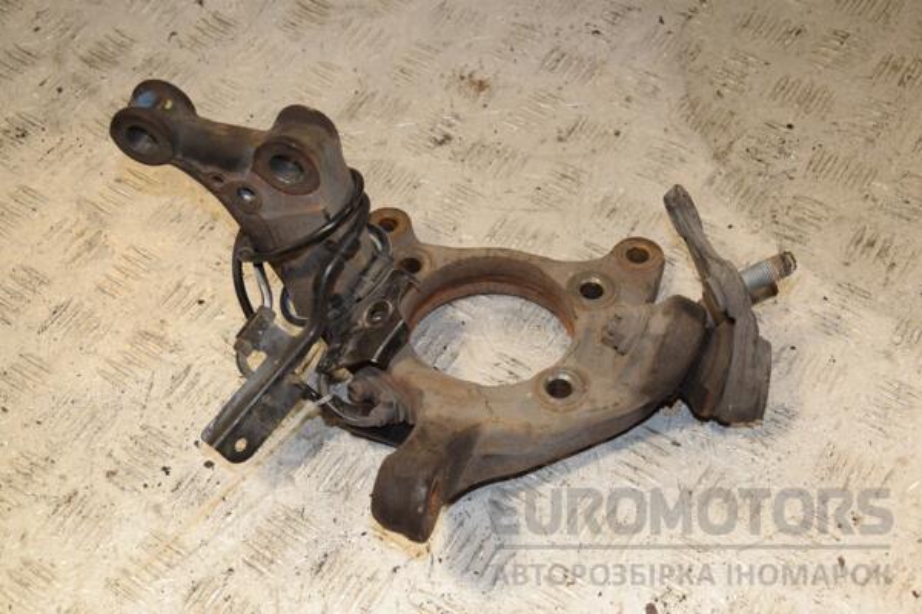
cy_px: 307
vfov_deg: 26.5
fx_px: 1306
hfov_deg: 38.9
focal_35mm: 51
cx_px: 461
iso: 800
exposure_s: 1/200
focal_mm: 34
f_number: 8
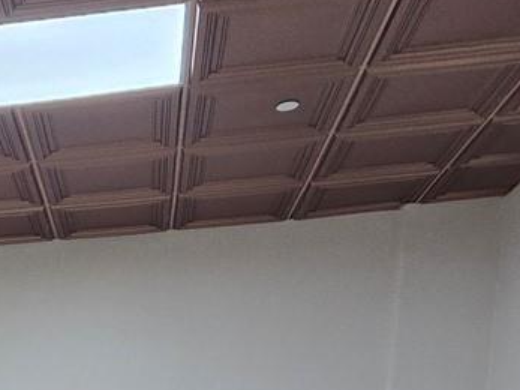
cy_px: 832
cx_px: -7
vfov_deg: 16.6
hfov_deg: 29.9
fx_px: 901
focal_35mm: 60
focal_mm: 2.2
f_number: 2.2
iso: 80
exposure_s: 1/60
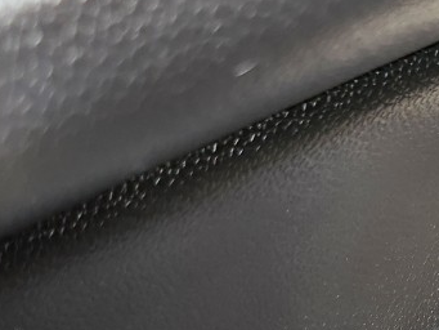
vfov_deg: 15.7
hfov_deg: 21.0
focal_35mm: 90
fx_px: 1142
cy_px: 418
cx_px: 445
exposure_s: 1/180
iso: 125
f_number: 1.8
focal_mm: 5
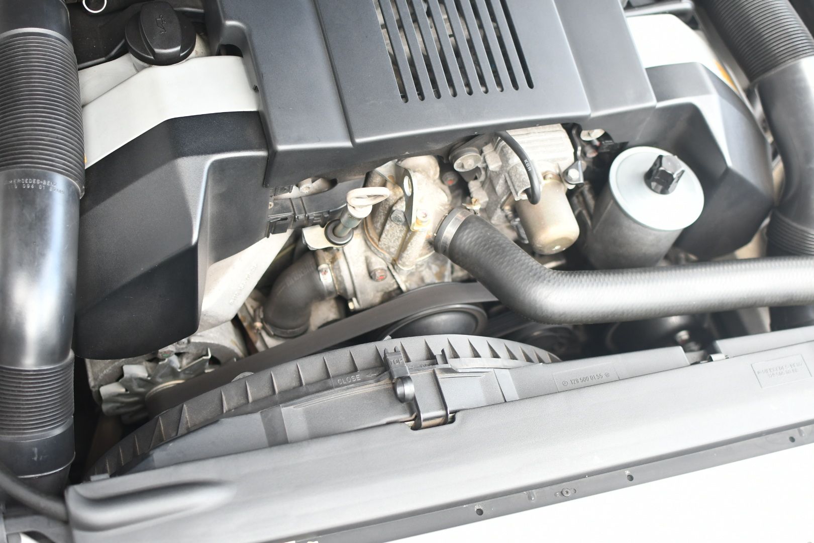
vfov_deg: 26.0
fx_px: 1176
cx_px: 407
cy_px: 272
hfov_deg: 38.2
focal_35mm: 52
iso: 800
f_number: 2.8
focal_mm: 35
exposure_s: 1/200
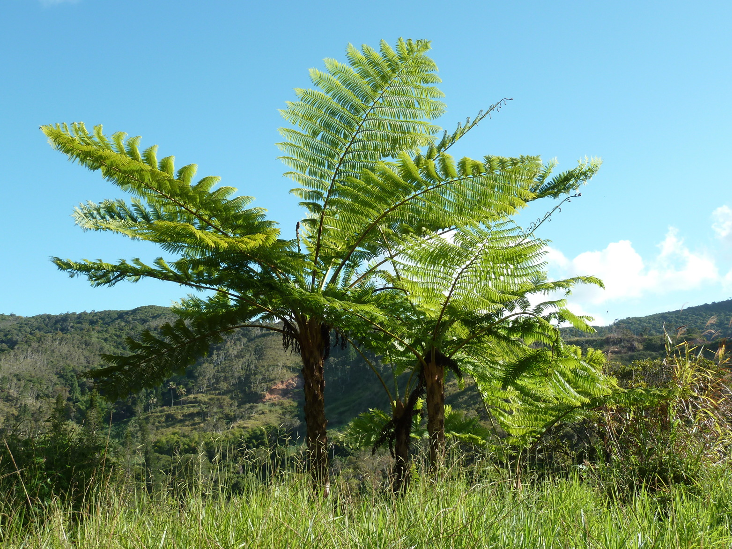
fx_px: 909
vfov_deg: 33.6
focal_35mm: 43
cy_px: 278
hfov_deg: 43.9
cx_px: 363
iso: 80
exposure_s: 1/320
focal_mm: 6.9
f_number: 4
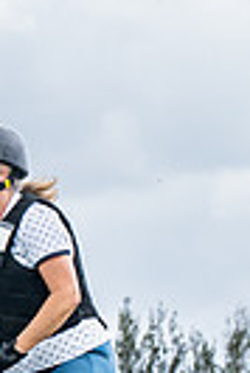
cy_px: 477
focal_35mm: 416
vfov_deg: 4.9
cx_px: -135
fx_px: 4322
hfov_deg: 3.3
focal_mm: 82
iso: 800
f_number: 5.6
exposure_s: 1/1600
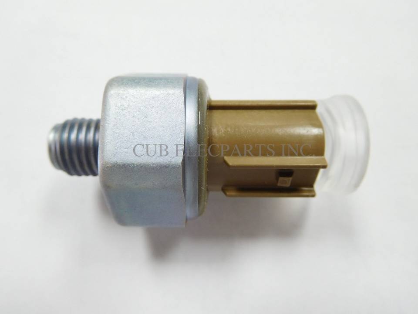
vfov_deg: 54.9
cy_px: 157
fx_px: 302
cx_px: 209
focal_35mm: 25
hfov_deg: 69.4
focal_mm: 4.5
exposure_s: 1/30
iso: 250
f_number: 3.4
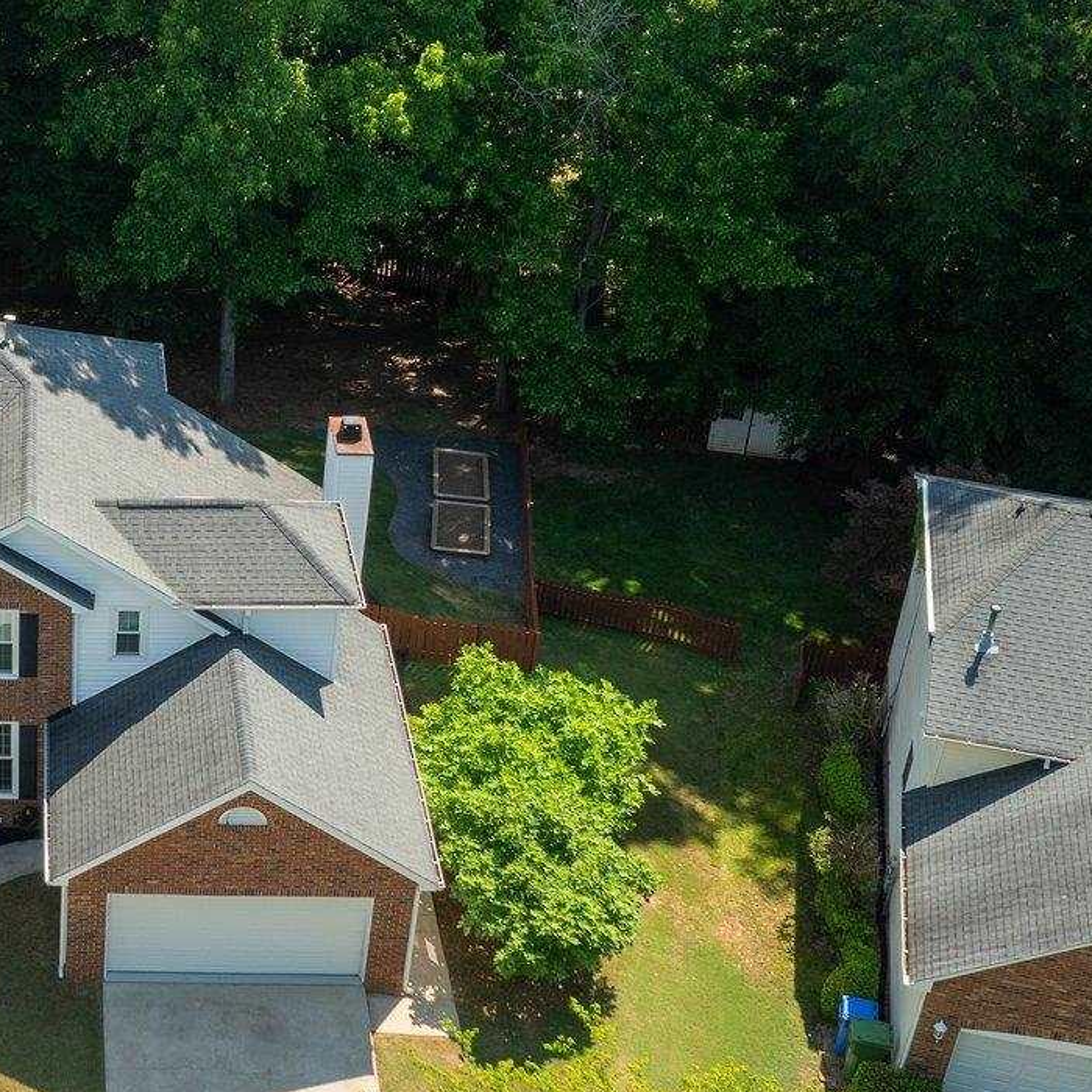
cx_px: -14
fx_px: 2213
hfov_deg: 26.2
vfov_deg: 27.7
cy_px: 520
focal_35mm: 62
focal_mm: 12.29
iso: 100
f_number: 5
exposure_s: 1/20
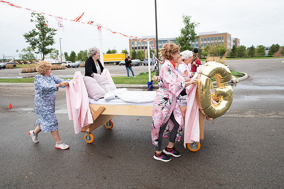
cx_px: 142
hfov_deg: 69.4
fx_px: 205
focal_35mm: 26
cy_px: 94
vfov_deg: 49.5
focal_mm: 26
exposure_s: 1/250
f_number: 7.1
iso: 640
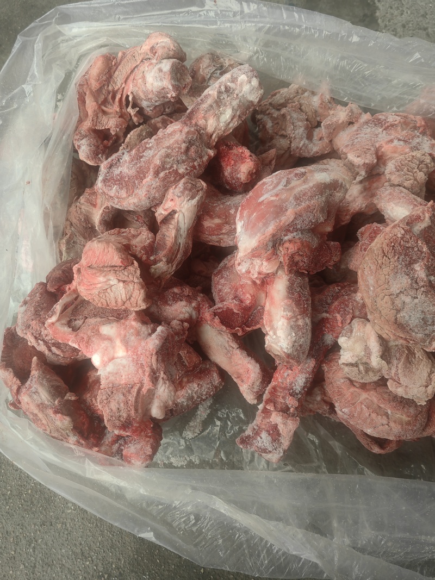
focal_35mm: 27
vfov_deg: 65.3
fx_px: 452
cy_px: 290
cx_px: 218
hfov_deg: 51.3
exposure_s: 1/101
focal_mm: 5.54
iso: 50
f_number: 1.8
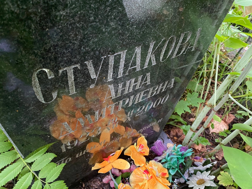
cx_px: 126
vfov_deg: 53.1
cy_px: 94
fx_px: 189
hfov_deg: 67.3
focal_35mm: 26
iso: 640
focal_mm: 4.25
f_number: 1.8
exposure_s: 1/30
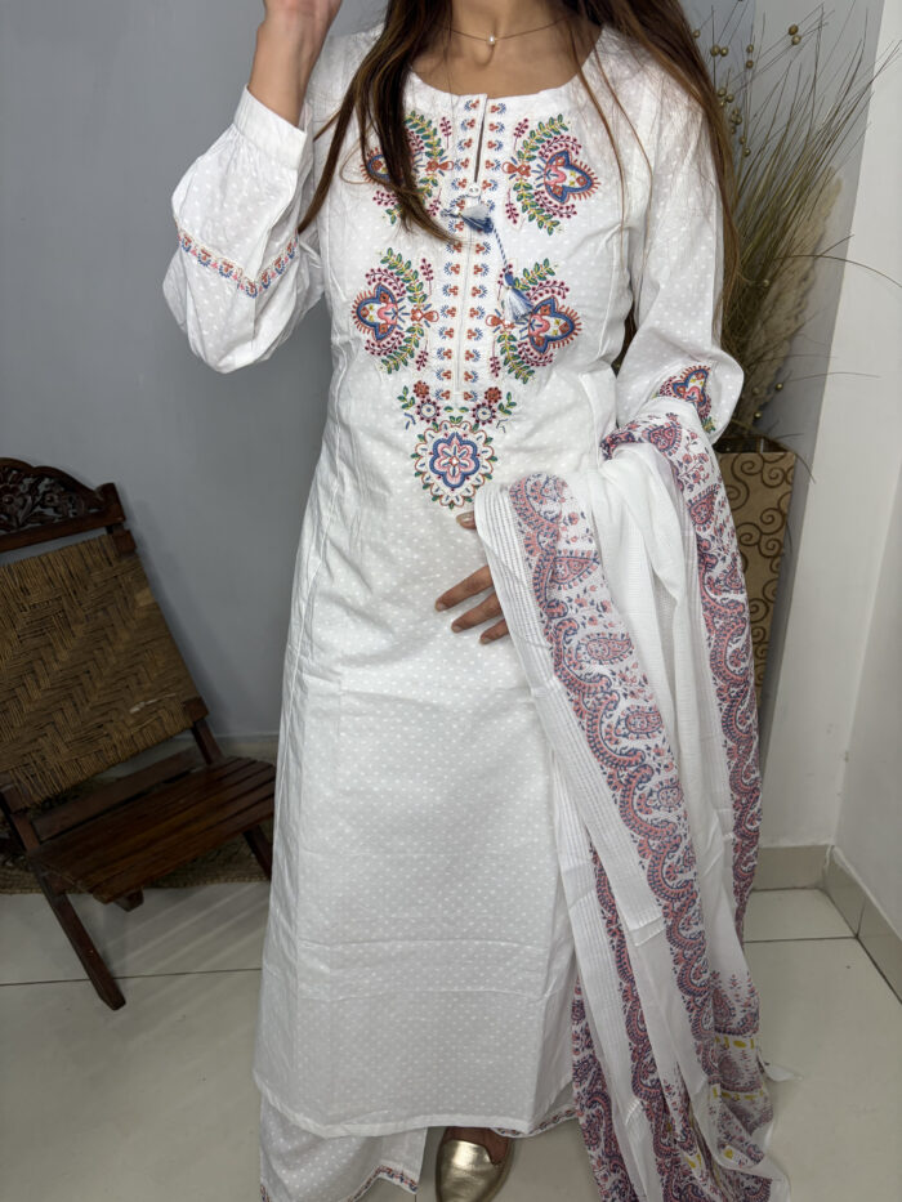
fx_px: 903
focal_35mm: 26
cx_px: 451
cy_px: 601
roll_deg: +0.8
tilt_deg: -21.4
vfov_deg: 67.3
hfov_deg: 53.1
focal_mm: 5.96
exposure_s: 1/100
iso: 80
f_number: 1.6
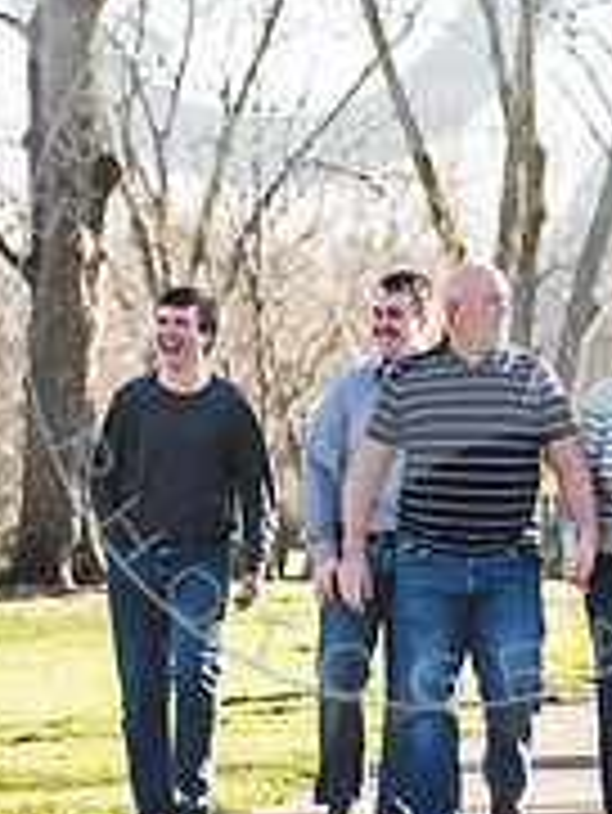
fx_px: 6192
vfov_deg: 7.5
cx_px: 639
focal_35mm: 263
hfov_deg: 5.6
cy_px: -49
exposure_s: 1/400
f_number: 2.8
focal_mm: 110
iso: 100
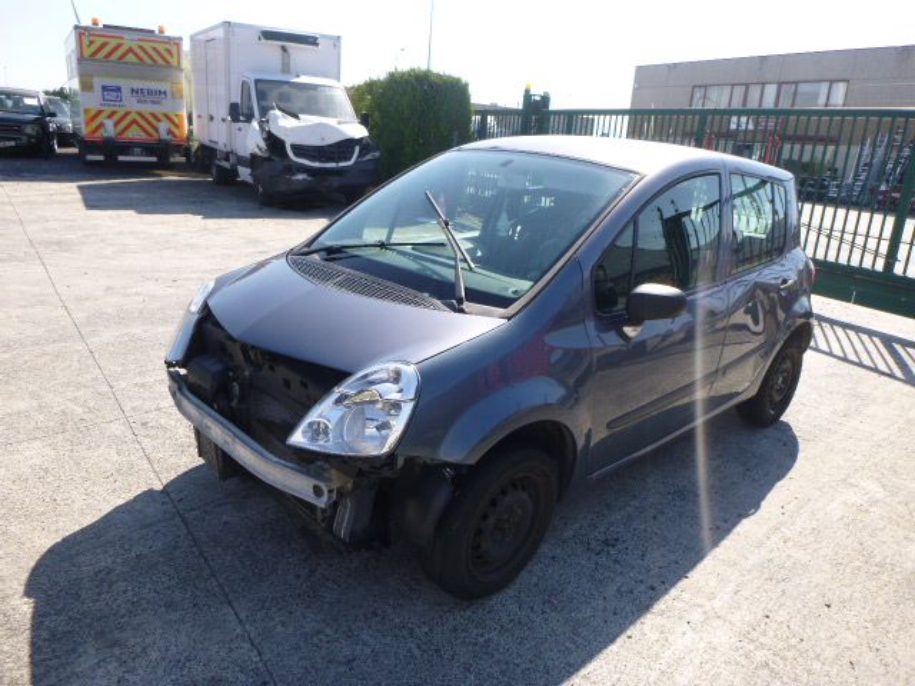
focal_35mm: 25
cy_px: 343
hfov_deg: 69.4
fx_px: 661
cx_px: 458
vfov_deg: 54.9
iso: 100
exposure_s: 1/250
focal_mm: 4.5
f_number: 3.9
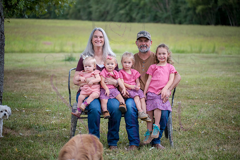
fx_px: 533
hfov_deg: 25.4
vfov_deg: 17.1
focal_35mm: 80
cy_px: 80
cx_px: 120
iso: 400
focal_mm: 80
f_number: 3.2
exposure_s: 1/640
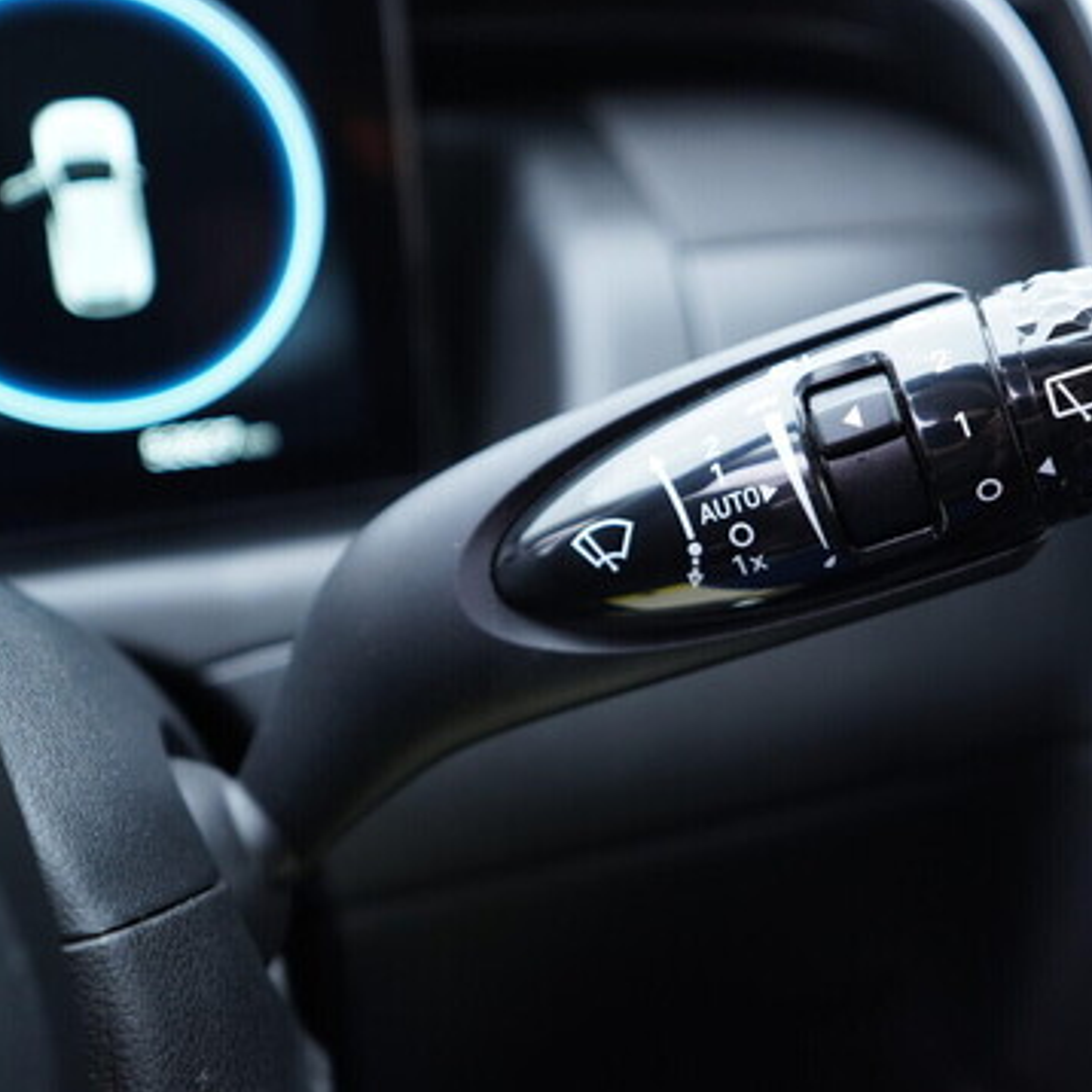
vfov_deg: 36.1
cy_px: 541
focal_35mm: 47
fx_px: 1677
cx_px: 683
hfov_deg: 35.9
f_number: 2.8
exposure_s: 1/40
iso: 400
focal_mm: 24
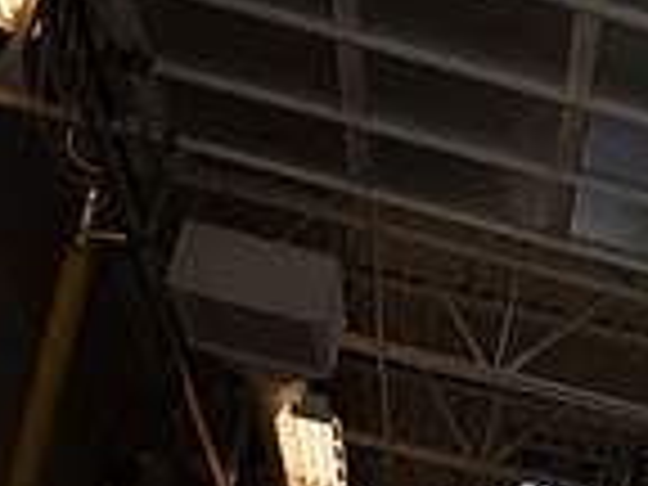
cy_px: 812
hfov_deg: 18.9
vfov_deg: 14.4
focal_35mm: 93
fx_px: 1741
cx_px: 927
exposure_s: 1/2500
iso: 400
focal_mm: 16
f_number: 2.8
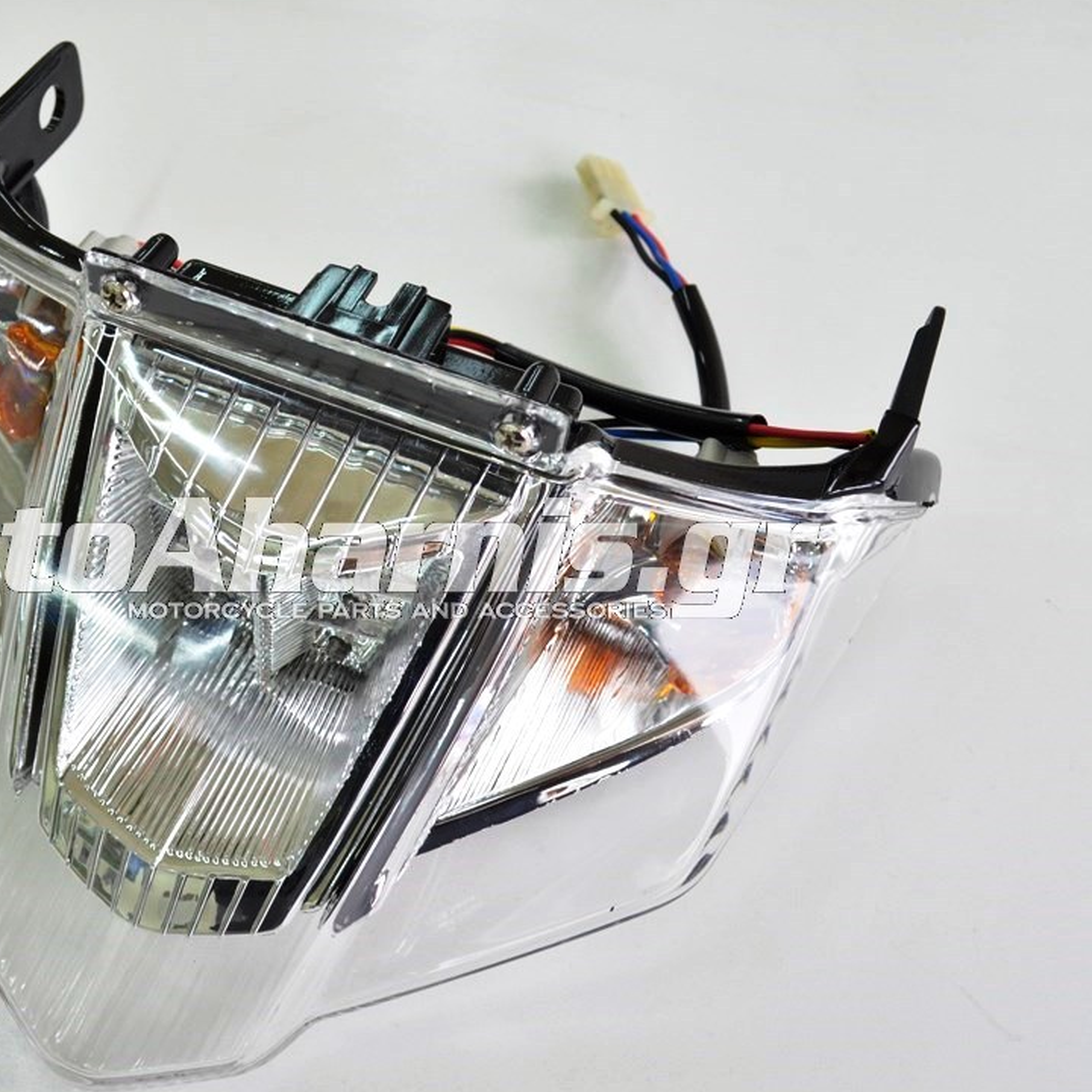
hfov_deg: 37.7
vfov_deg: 38.3
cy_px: 558
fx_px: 1570
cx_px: 314
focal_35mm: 44
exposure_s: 1/160
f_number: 7.1
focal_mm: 22
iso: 1600
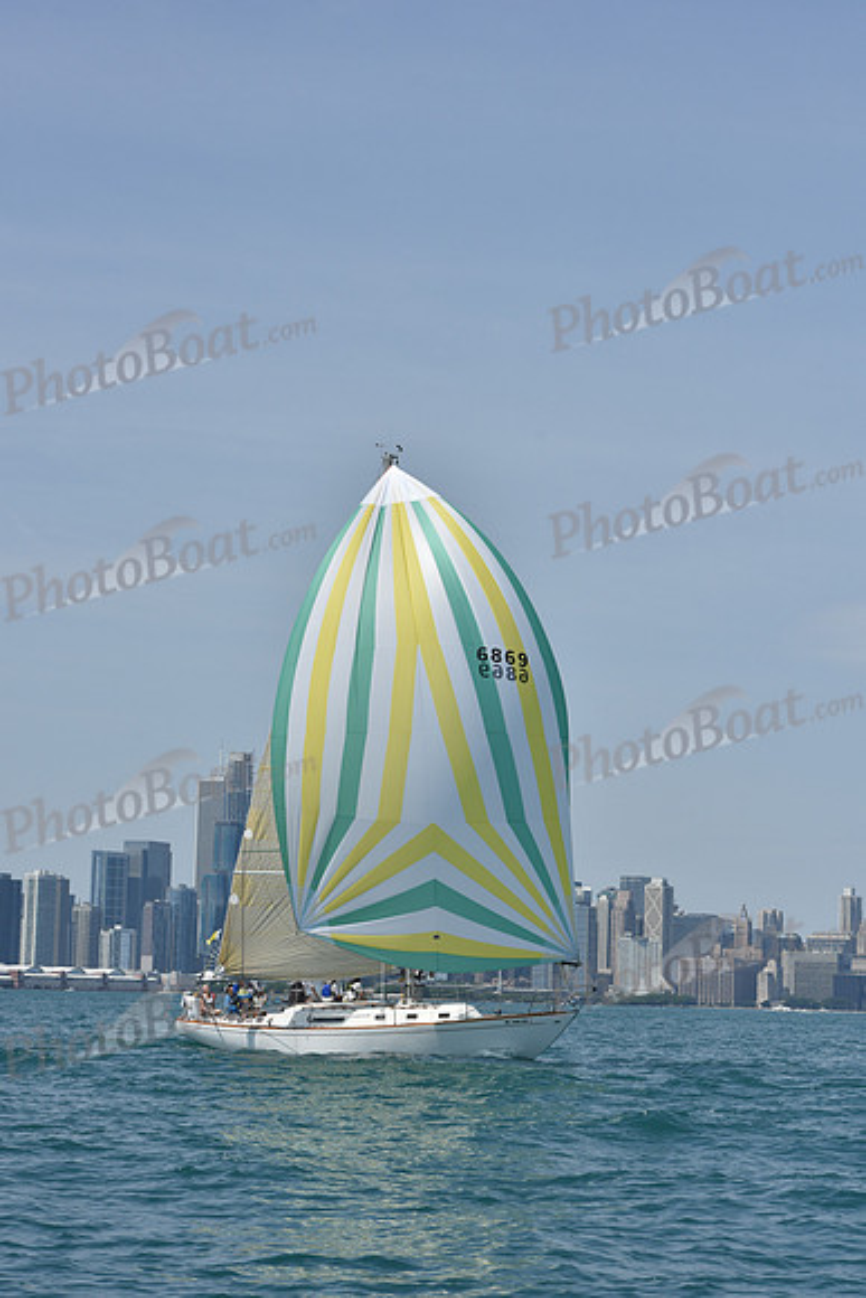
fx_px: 3101
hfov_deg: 15.9
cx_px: 433
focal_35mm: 86
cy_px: 649
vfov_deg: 23.6
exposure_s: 1/1250
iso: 250
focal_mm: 86
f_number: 9
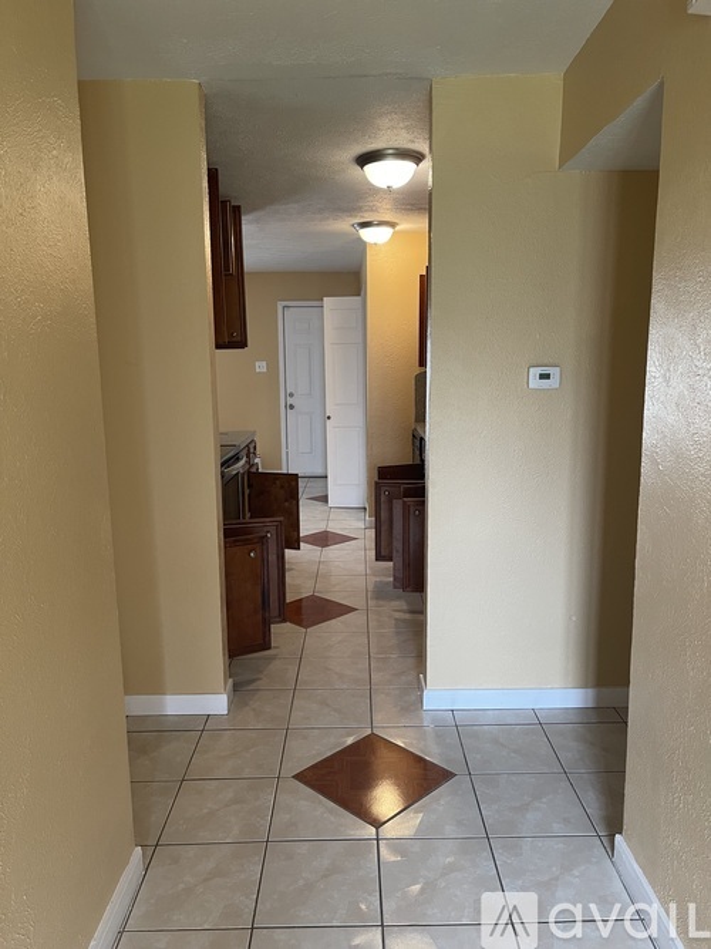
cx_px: 356
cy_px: 474
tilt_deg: -9.5
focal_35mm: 25
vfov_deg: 69.4
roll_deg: +0.4
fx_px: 685
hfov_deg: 54.9
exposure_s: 1/60
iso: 200
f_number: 1.6
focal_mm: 5.1
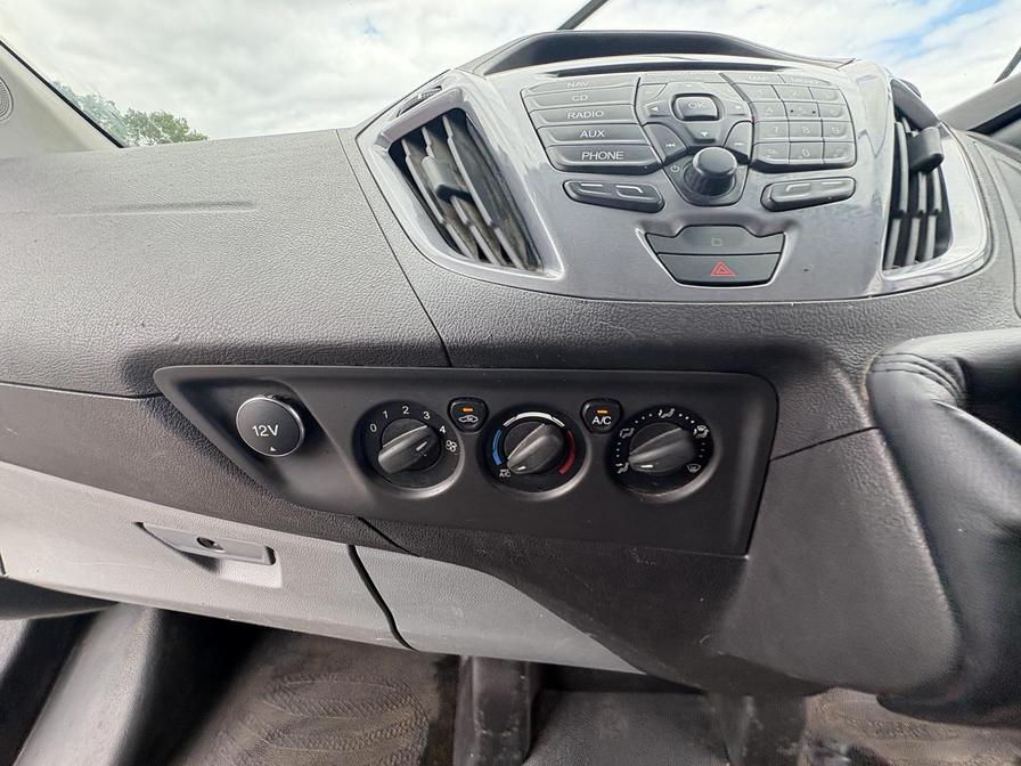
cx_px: 510
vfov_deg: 85.7
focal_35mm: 14
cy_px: 383
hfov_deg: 102.1
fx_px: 413
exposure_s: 1/121
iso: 100
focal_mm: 2.22
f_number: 2.2
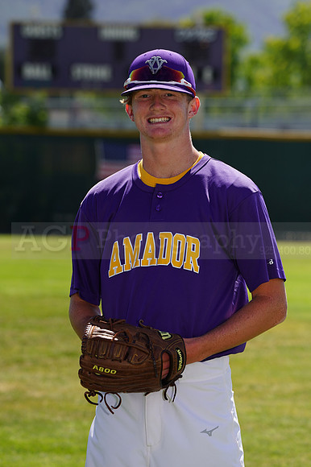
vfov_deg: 9.0
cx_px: 156
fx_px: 2971
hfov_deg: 6.0
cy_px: 234
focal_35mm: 229
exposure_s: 1/250
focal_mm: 229
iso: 100
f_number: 8
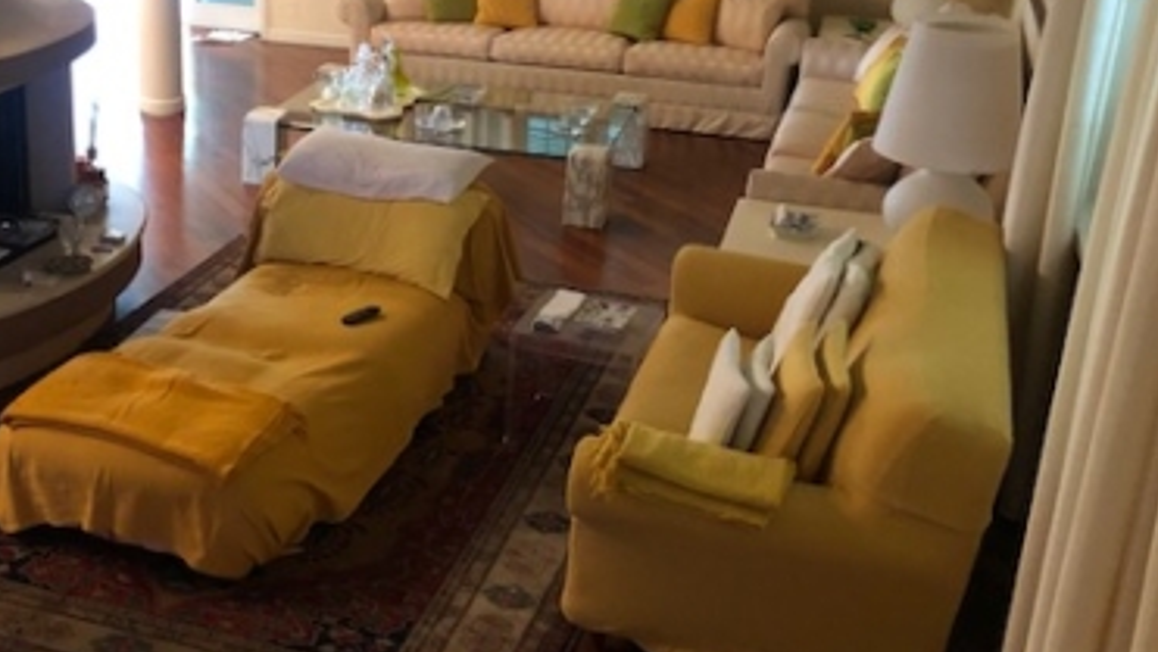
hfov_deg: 41.8
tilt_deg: -20.4
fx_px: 1474
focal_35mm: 48
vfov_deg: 24.9
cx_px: 309
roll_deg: +0.5
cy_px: 231
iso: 100
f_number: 1.8
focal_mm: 4
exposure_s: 1/11
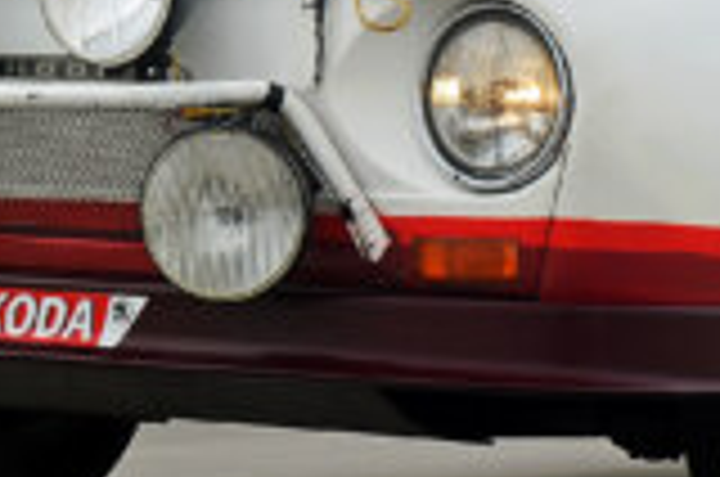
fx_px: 4160
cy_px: -40
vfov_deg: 6.5
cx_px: 396
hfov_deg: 9.9
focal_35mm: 208
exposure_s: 1/50
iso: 100
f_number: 10
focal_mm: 29
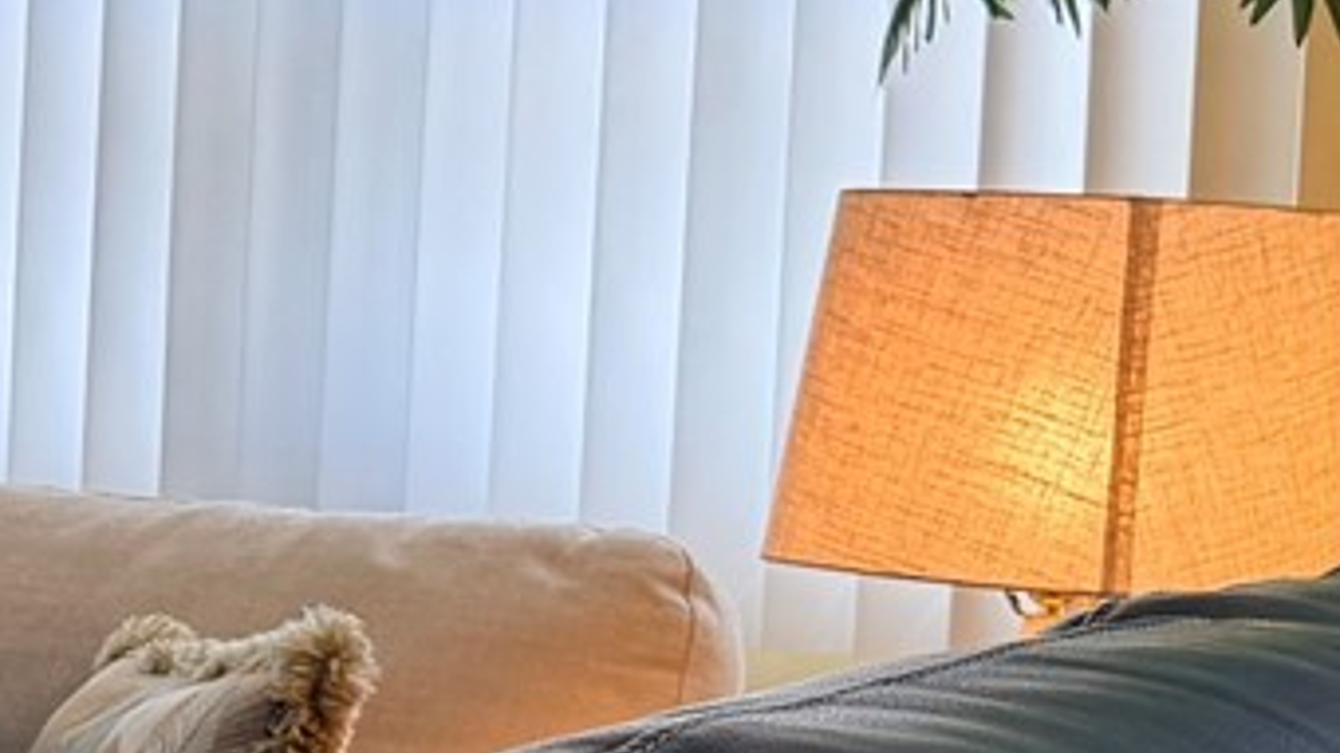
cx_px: -962
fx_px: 4369
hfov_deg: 15.4
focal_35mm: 123
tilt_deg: -5.3
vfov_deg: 9.8
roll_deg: -0.8
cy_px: 599
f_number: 1.78
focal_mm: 6.76
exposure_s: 1/140
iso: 64
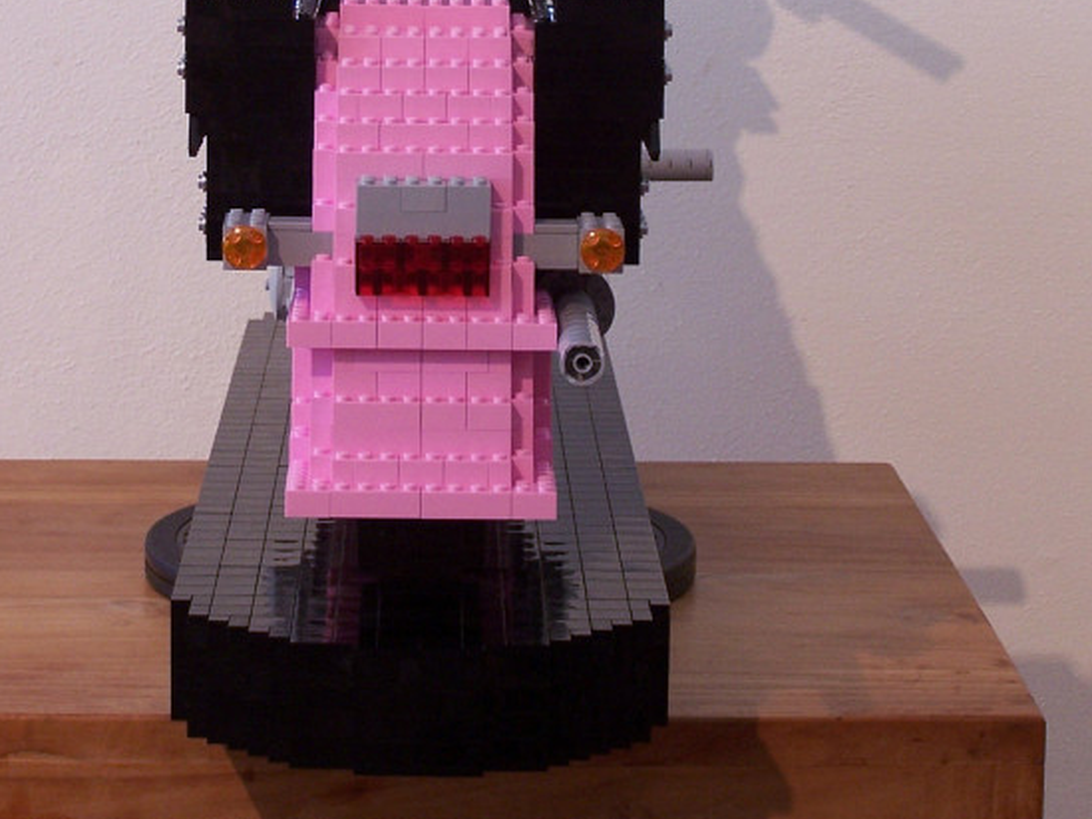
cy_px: 70
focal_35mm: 125
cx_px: 442
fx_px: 3944
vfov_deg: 11.8
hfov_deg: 15.8
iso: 80
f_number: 3.2
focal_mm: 11.1
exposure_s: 1/4
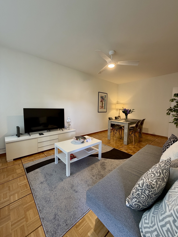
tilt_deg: -5.1
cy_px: 118
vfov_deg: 102.1
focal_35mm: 14
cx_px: 89
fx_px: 96
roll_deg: -1.5
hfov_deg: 85.7
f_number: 2.2
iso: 200
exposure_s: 1/50
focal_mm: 2.22
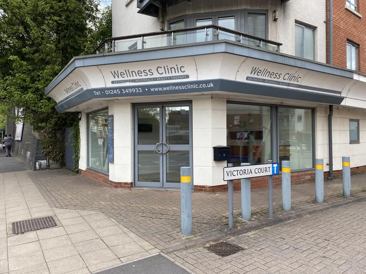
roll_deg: +0.7
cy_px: 137
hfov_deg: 67.3
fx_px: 275
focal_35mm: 26
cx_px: 183
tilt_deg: +0.8
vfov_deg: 53.1
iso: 32
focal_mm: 4.25
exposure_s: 1/387
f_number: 1.8
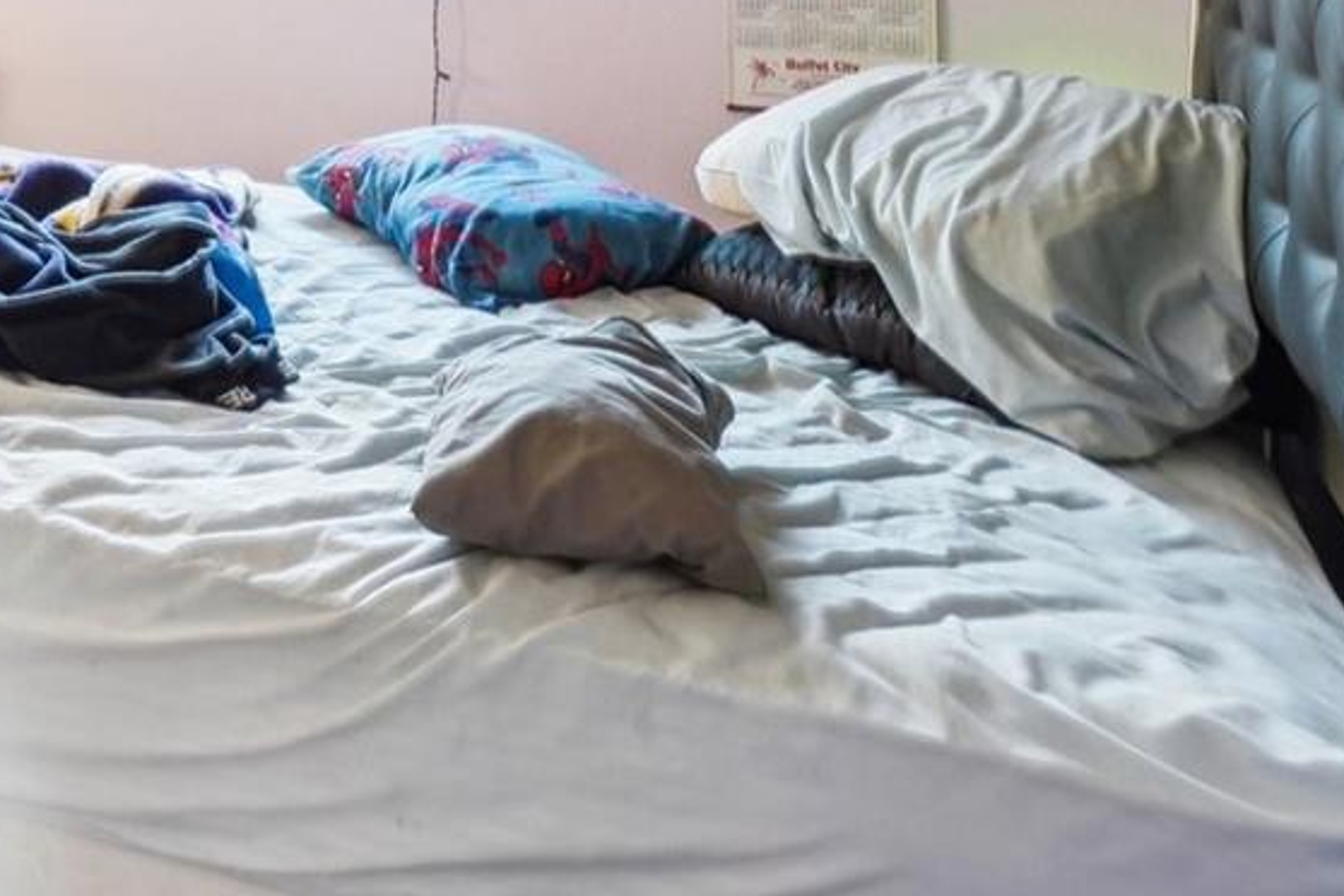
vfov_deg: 27.5
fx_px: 1605
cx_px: -263
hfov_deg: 35.7
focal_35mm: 43
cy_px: -171
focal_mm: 10
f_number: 8
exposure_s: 1/2
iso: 400
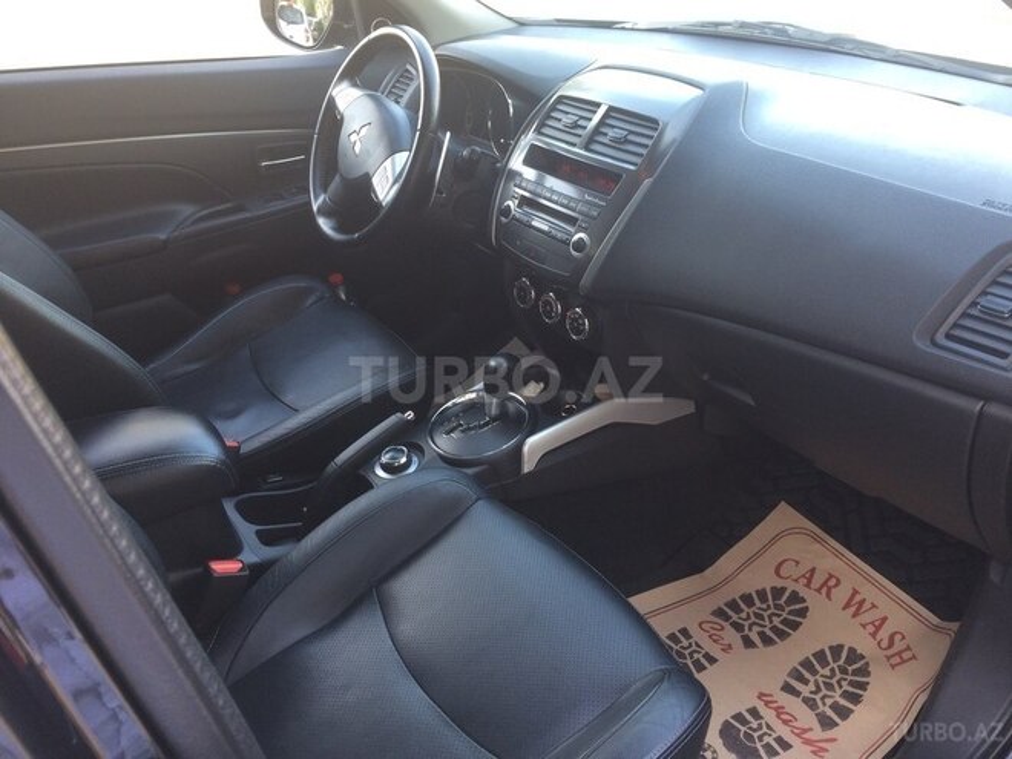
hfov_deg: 61.7
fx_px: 848
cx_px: 506
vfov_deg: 48.2
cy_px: 380
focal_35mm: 29
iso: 32
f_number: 2.2
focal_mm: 4.15
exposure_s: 1/50
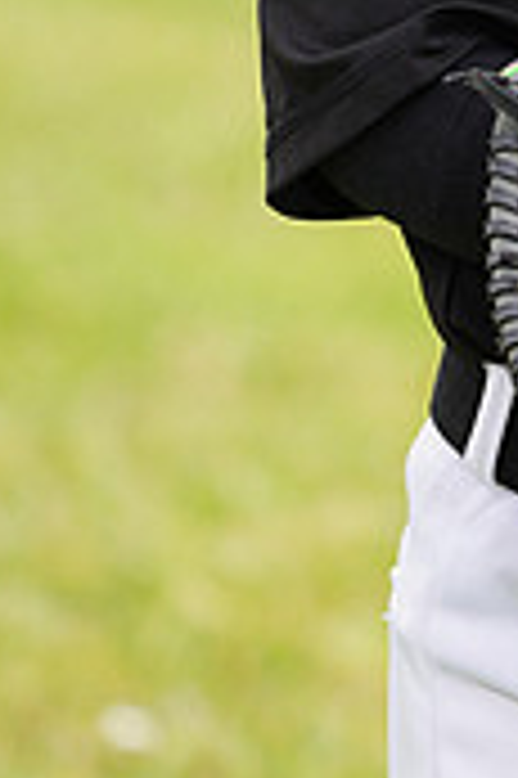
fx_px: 18576
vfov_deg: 2.4
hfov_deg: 1.6
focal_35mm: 859
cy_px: -328
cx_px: 736
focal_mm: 256
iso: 100
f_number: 6.3
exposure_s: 1/250
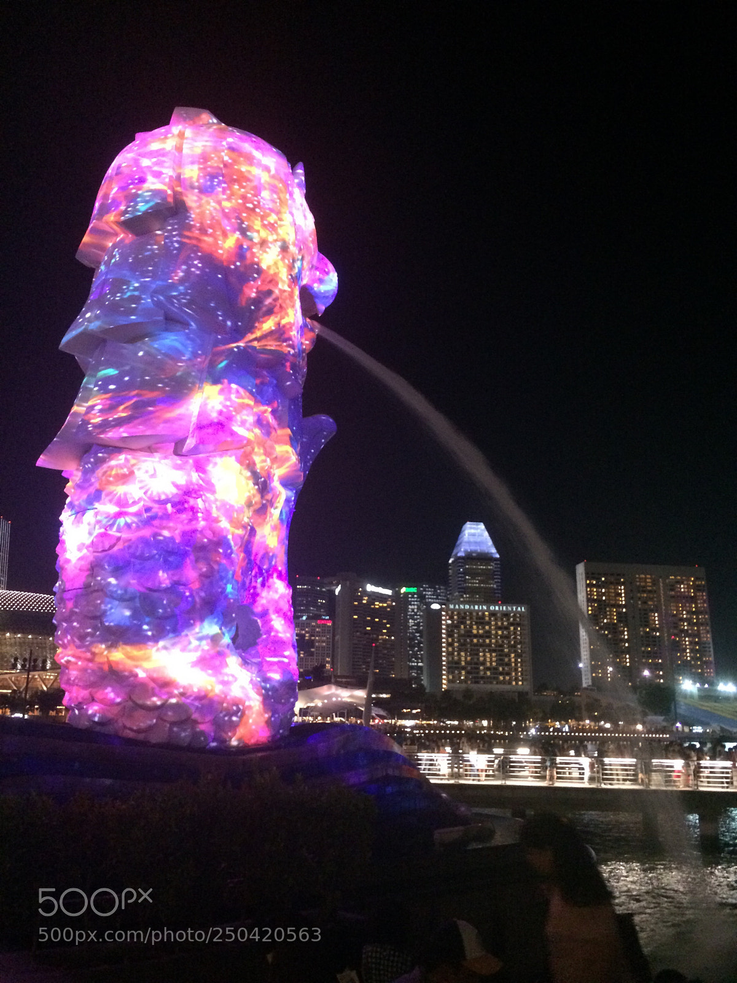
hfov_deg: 48.2
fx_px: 823
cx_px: 368
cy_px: 492
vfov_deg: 61.7
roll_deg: -1.1
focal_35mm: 29
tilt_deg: +11.5
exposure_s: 1/17
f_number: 2.2
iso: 400
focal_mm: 4.15
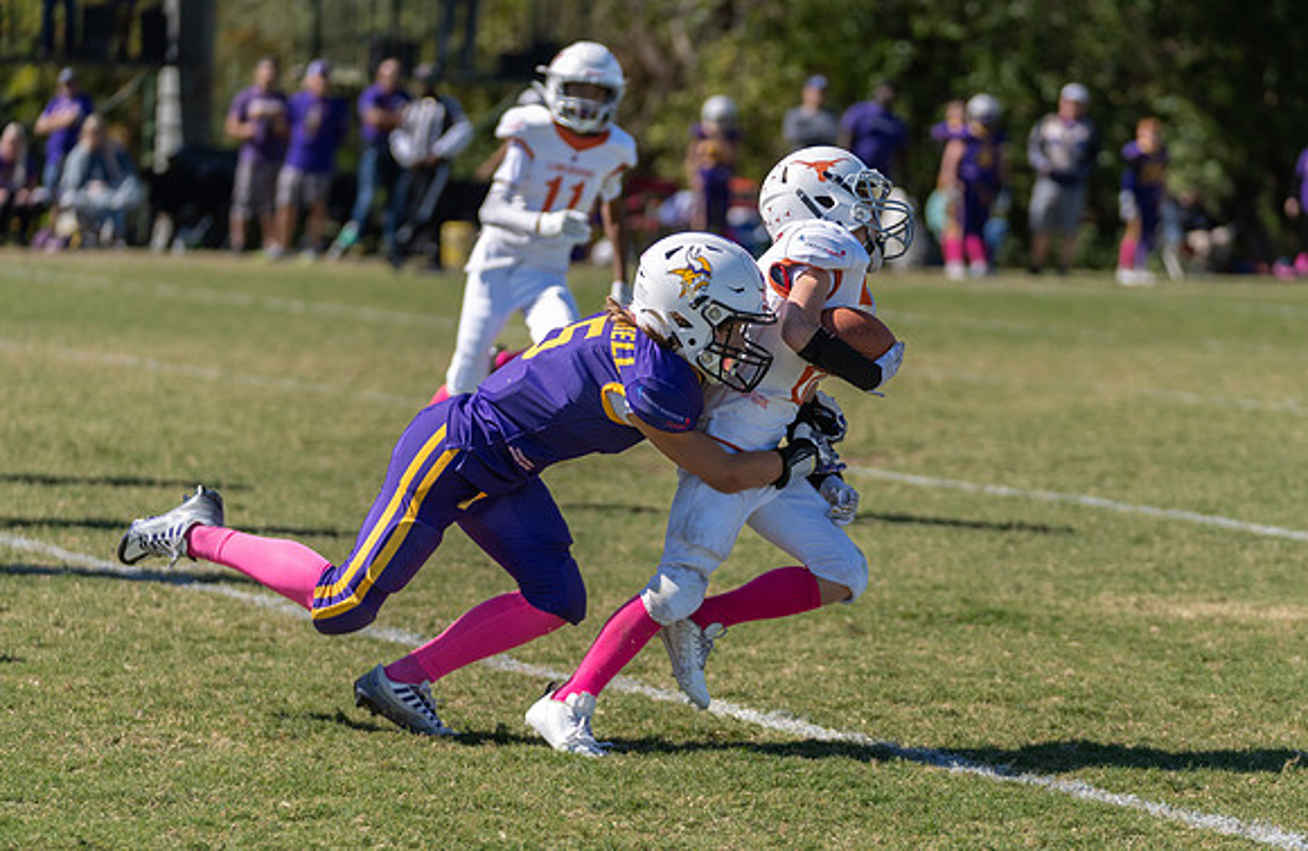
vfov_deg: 7.8
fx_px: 6269
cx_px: 728
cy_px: 433
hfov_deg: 11.9
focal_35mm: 174
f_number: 2.8
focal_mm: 126
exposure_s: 1/2500
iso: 100
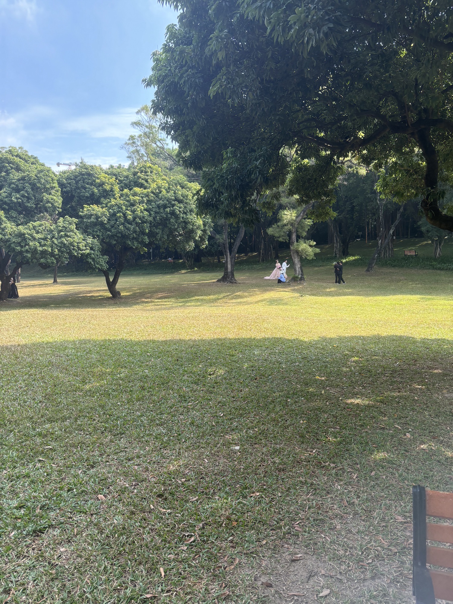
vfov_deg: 67.3
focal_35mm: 26
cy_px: 302
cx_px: 226
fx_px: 453
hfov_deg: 53.1
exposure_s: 1/601
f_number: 1.6
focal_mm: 5.96
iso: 50
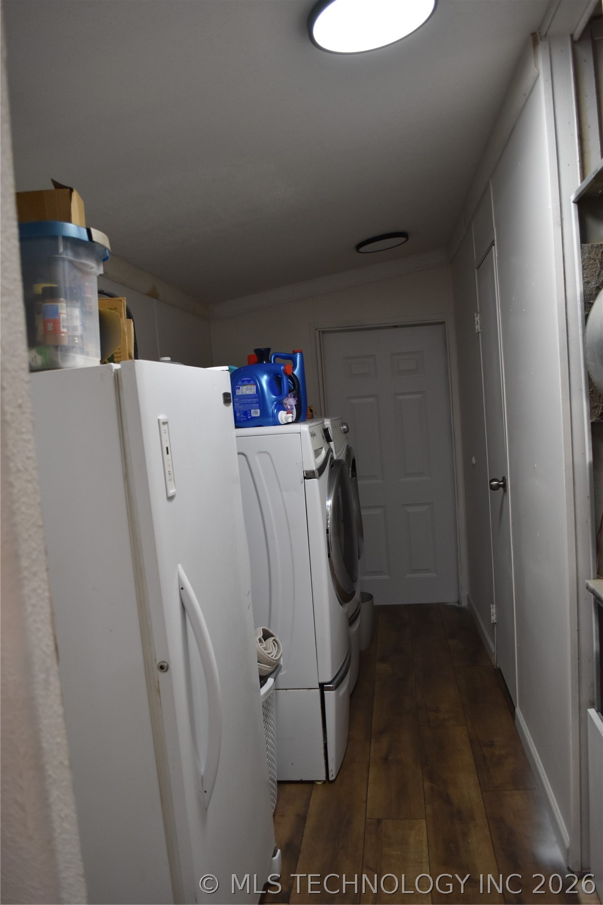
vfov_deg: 67.4
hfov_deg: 47.9
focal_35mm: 27
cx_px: 302
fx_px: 678
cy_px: 452
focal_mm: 18
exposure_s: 1/125
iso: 800
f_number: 3.5
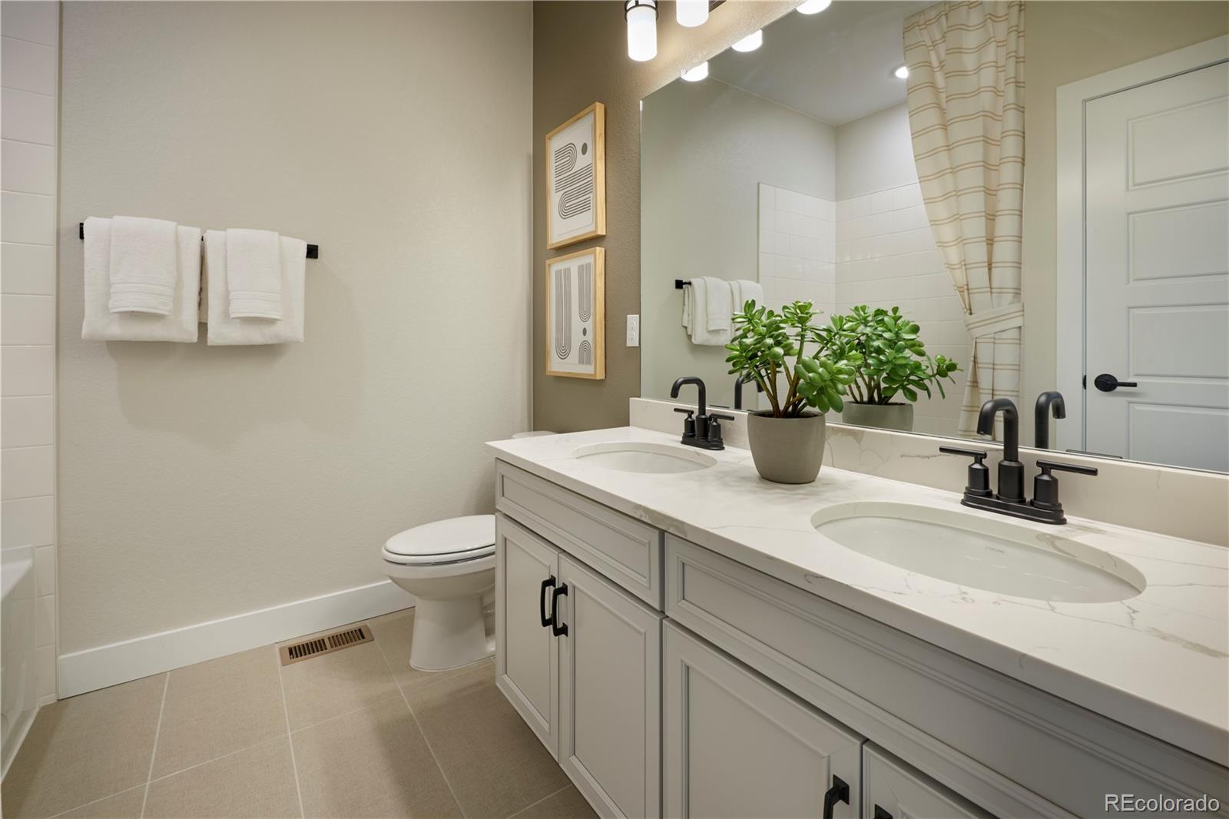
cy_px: 410
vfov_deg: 77.3
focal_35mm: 15
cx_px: 614
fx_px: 512
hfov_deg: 100.4
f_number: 11
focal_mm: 15
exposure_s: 1/1.3
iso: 200
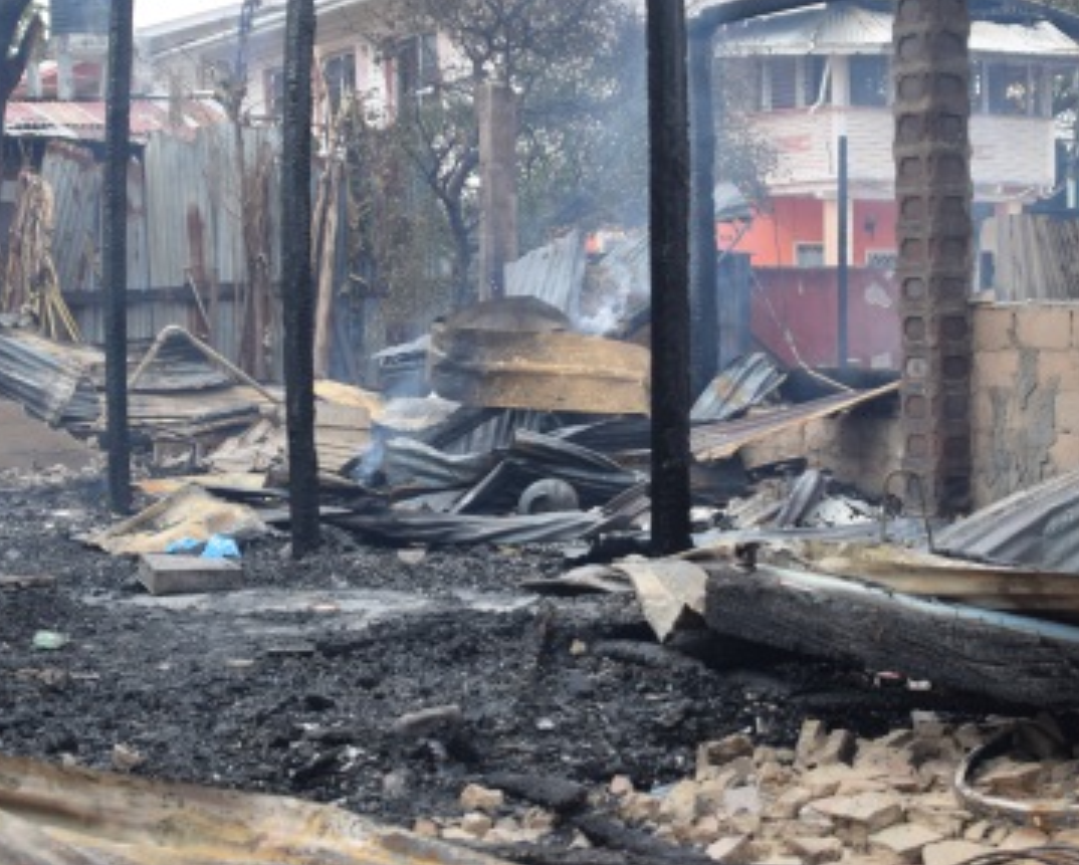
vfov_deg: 23.1
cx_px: 570
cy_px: 298
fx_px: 2109
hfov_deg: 28.7
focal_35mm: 66
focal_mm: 28
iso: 100
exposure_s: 1/400
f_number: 3.5
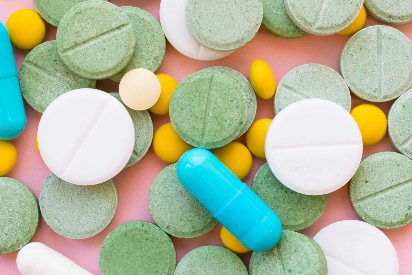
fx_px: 1152
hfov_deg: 20.3
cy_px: 127
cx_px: 204
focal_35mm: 101
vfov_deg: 13.6
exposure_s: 1/13
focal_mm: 55
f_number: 18
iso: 100
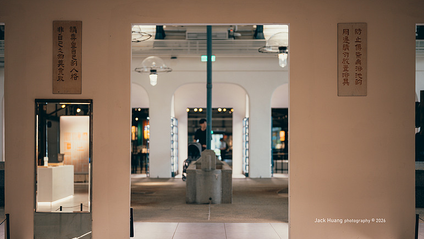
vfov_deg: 22.6
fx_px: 596
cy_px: 127
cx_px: 210
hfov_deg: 39.2
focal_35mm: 53
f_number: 1.8
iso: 180
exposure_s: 1/100
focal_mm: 50
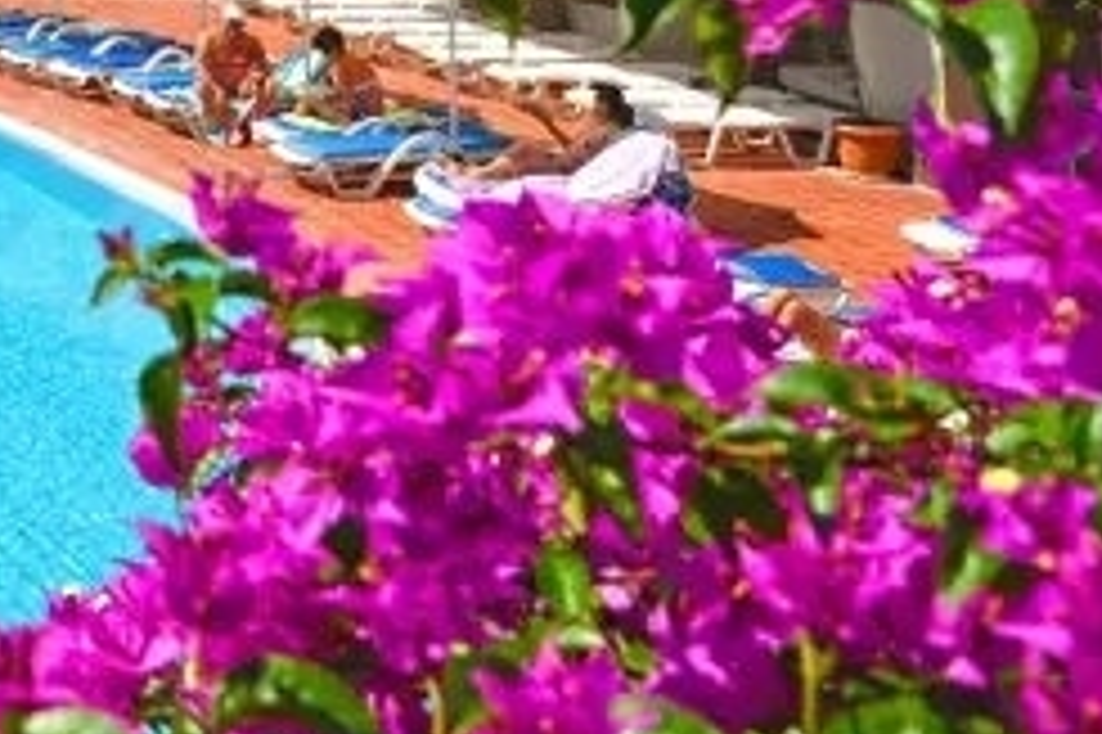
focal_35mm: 67
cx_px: -616
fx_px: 2049
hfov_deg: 23.2
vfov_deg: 17.5
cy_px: -468
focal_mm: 16
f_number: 7.1
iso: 250
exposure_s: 1/320
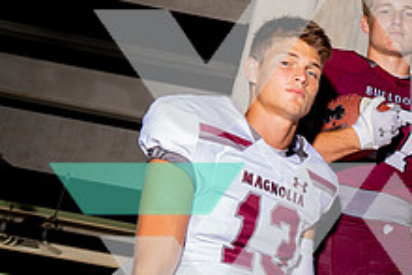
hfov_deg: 23.0
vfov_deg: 17.0
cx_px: 526
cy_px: 263
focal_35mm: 79
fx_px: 905
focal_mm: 30
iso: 100
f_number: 7.1
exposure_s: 1/250
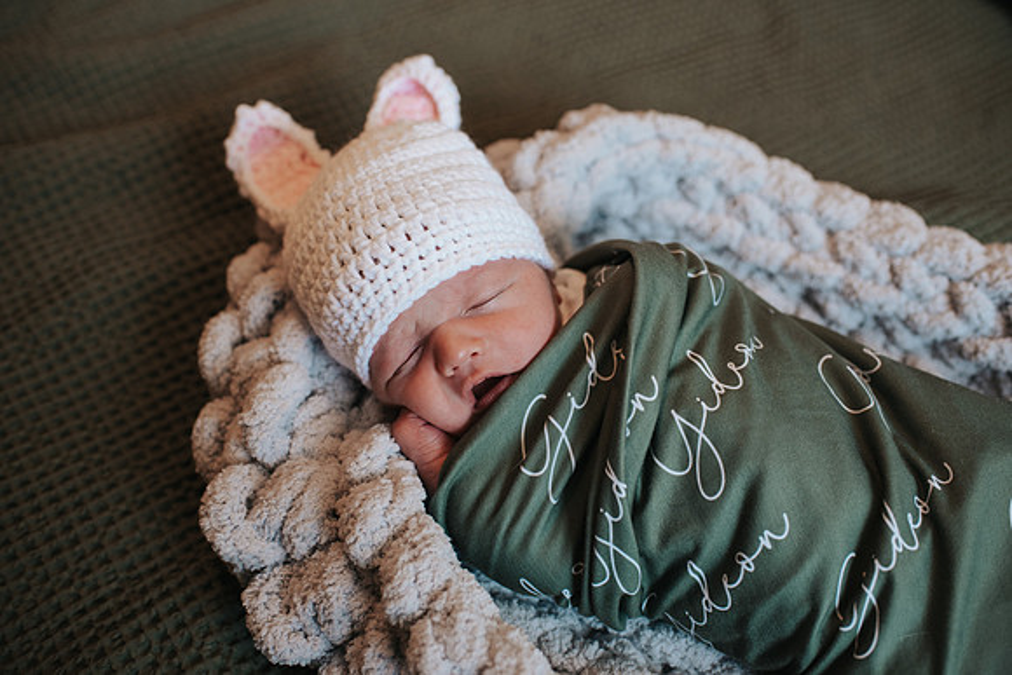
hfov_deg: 53.6
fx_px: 1001
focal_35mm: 36
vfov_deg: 37.3
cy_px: 338
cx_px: 506
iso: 640
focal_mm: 35
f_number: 2.8
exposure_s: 1/250
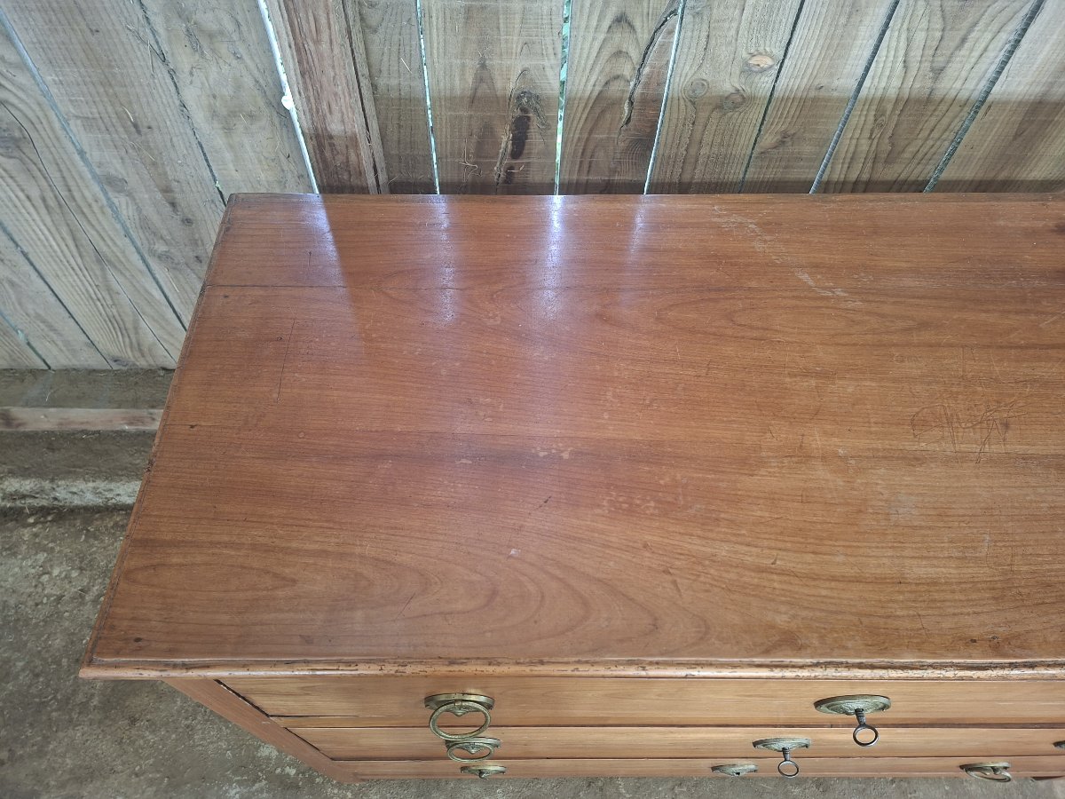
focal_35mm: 23
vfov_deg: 58.9
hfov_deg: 73.9
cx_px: 532
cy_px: 400
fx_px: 708
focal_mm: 5.54
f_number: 1.8
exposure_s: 1/33
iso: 250
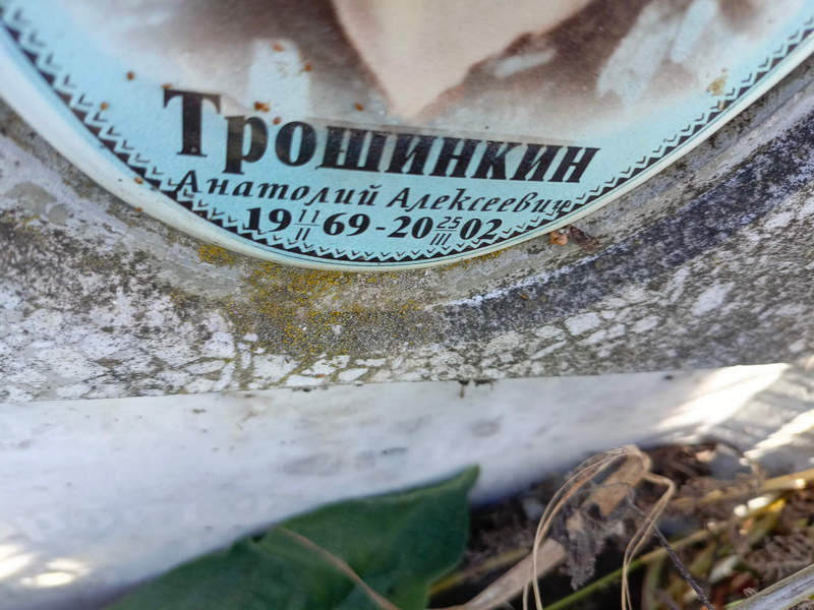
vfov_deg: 54.9
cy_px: 305
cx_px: 407
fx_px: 588
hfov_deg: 69.4
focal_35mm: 25
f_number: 1.69
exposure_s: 1/110
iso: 110
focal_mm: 4.76
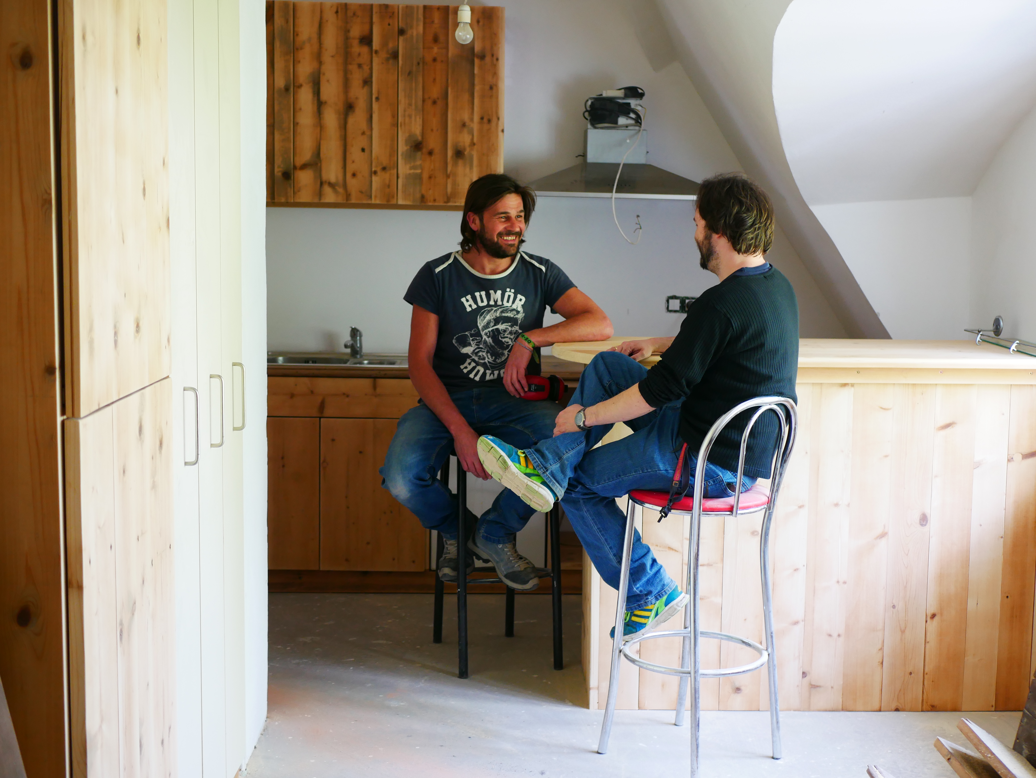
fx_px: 1497
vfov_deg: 29.1
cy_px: 389
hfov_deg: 38.2
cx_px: 518
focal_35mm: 50
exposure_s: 1/60
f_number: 2.2
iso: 400
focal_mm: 25
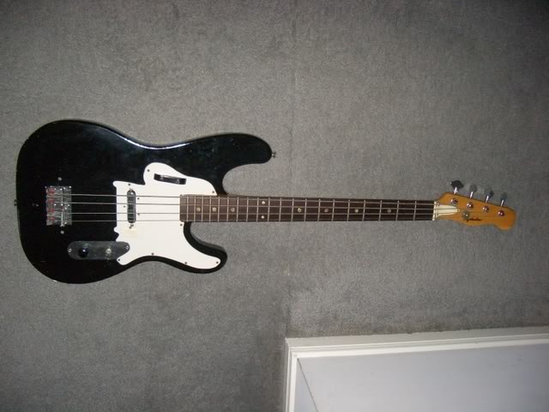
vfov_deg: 40.7
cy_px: 206
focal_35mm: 35
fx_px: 555
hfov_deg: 52.6
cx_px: 274
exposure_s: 1/60
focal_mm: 5.8
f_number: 2.6
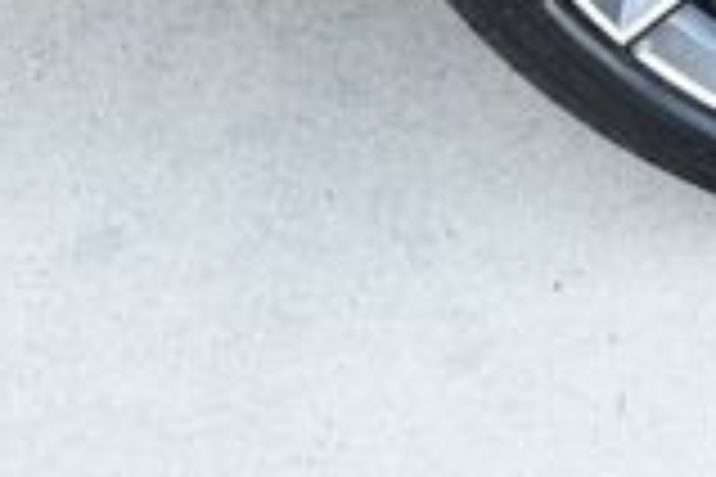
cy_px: -432
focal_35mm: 145
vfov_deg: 9.0
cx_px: 1022
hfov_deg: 13.5
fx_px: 2884
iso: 560
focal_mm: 18
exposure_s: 1/250
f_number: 3.5
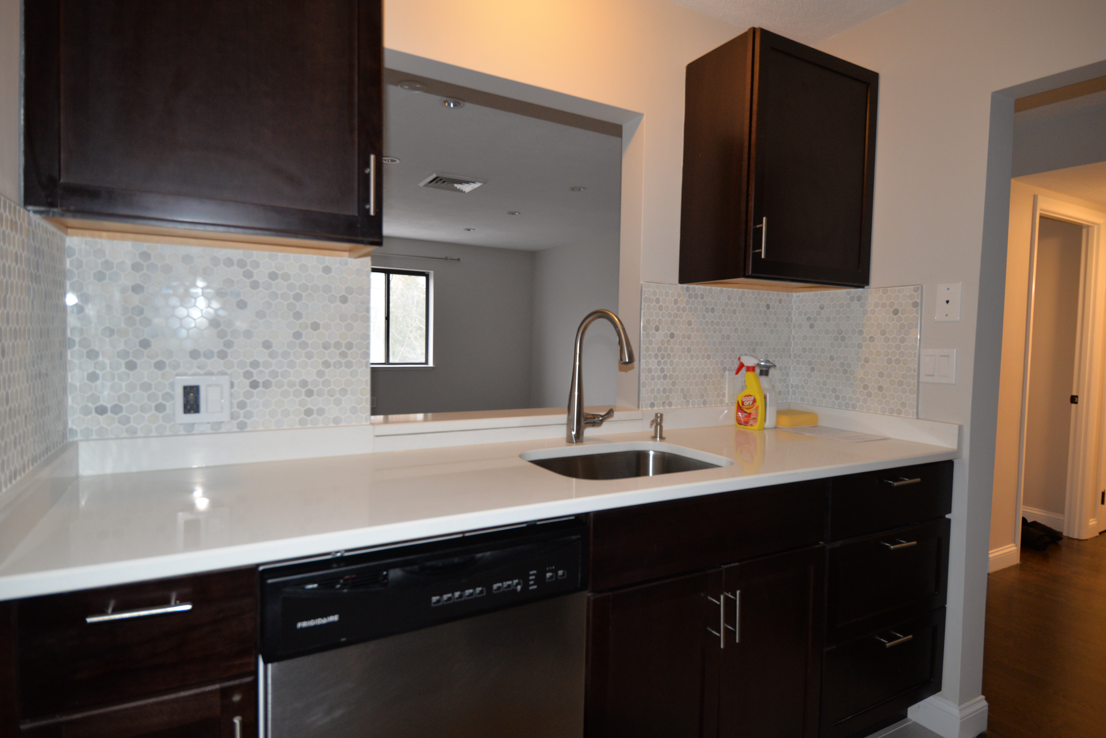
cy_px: 369
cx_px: 553
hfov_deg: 86.9
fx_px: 584
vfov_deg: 64.6
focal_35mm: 19
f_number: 5.6
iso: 1600
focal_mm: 19
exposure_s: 1/80
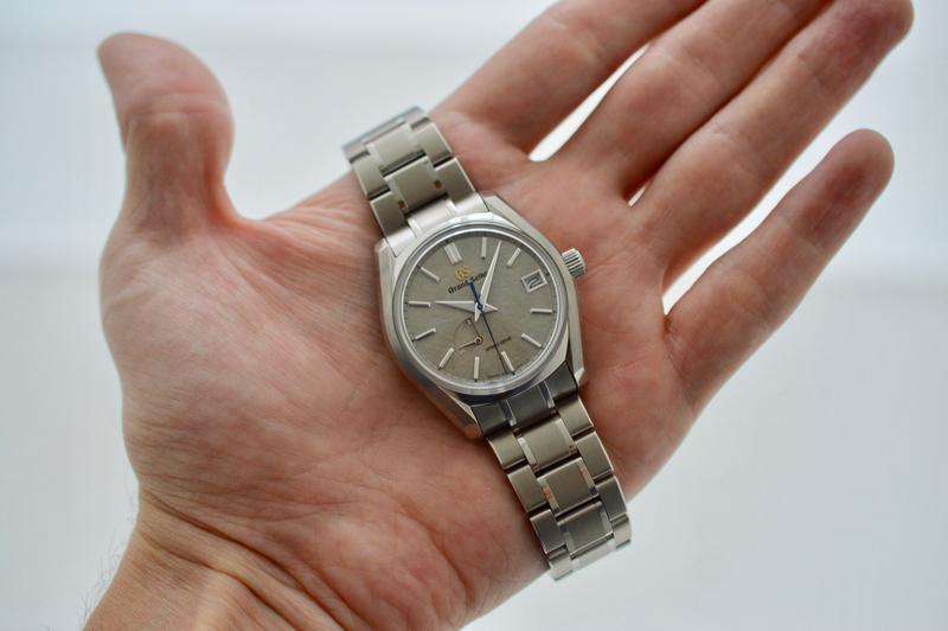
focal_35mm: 60
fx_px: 1579
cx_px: 474
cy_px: 316
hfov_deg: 33.4
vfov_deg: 22.6
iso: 640
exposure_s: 1/60
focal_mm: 40
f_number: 3
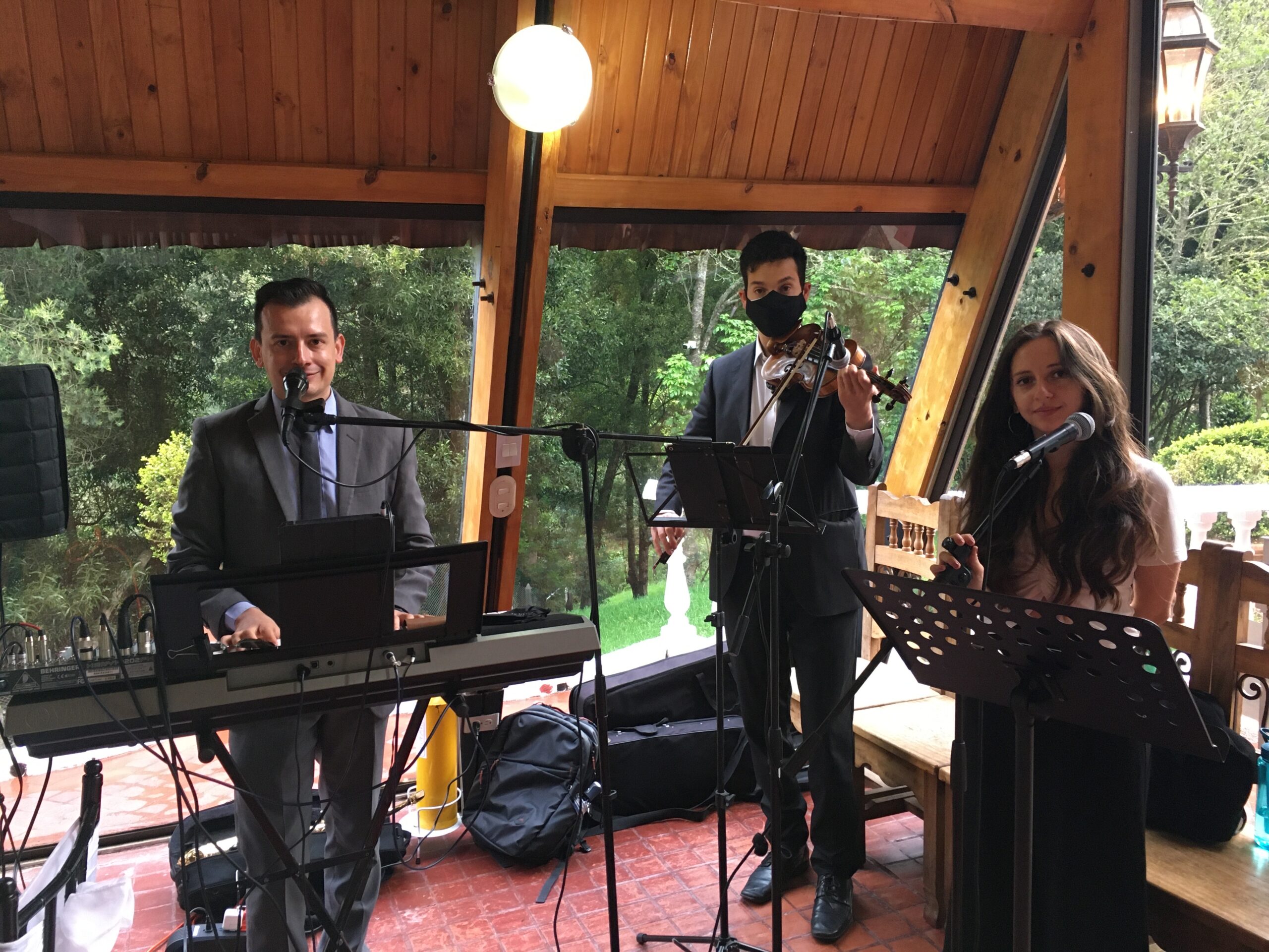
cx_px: 634
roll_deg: +0.9
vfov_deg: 48.2
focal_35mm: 29
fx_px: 1063
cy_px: 476
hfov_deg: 61.7
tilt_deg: -6.9
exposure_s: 1/30
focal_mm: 4.15
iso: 125
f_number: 2.2
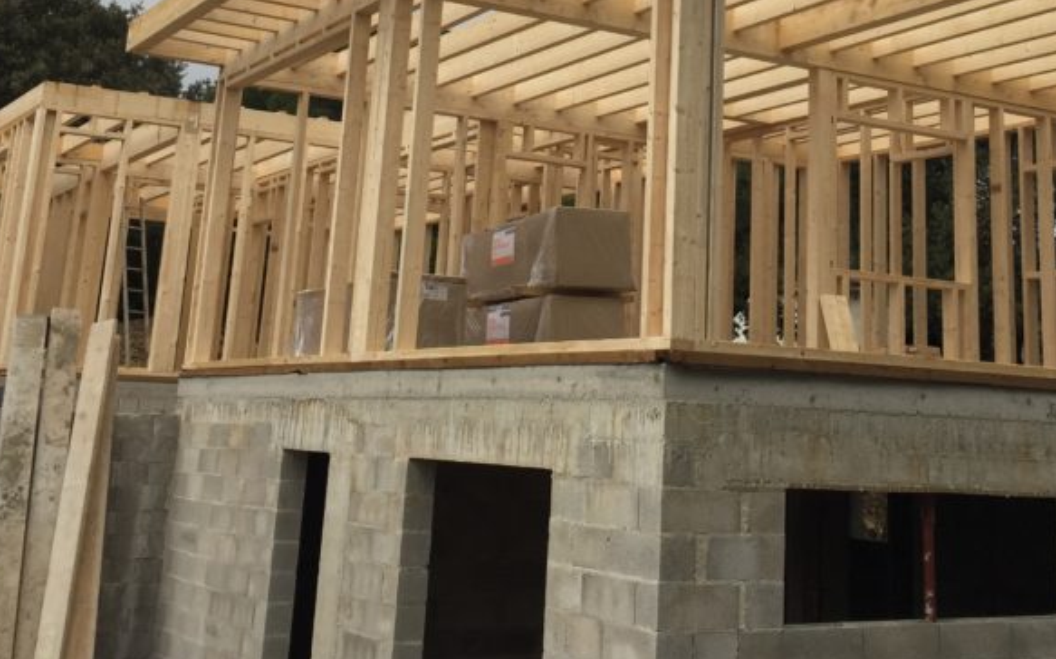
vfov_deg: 22.9
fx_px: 1554
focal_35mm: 54
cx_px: 641
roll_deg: -2.2
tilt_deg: +15.9
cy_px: -14
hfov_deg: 37.4
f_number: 2.2
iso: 32
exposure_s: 1/257
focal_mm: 4.15
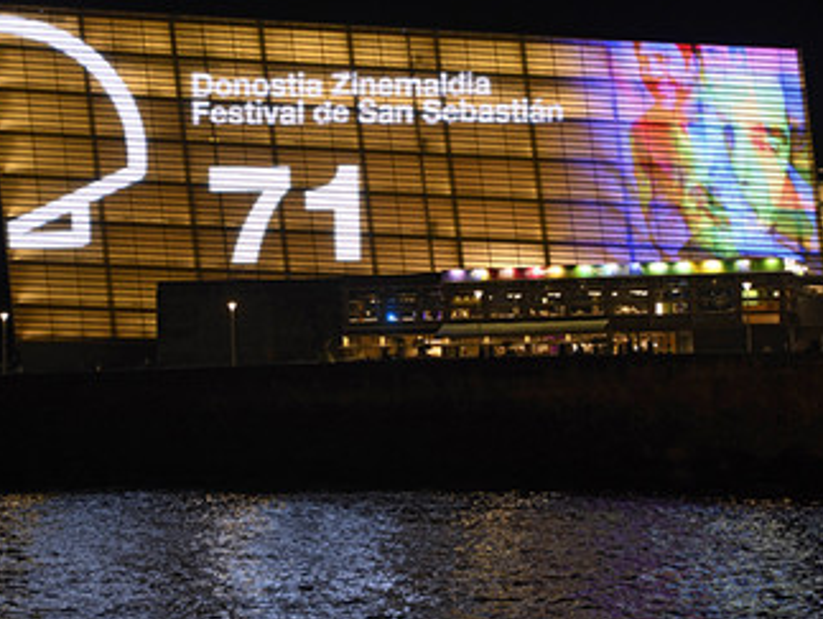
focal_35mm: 67
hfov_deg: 28.9
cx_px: 414
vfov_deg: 22.0
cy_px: 260
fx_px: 1595
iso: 1250
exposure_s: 1/100
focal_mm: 50
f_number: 3.5
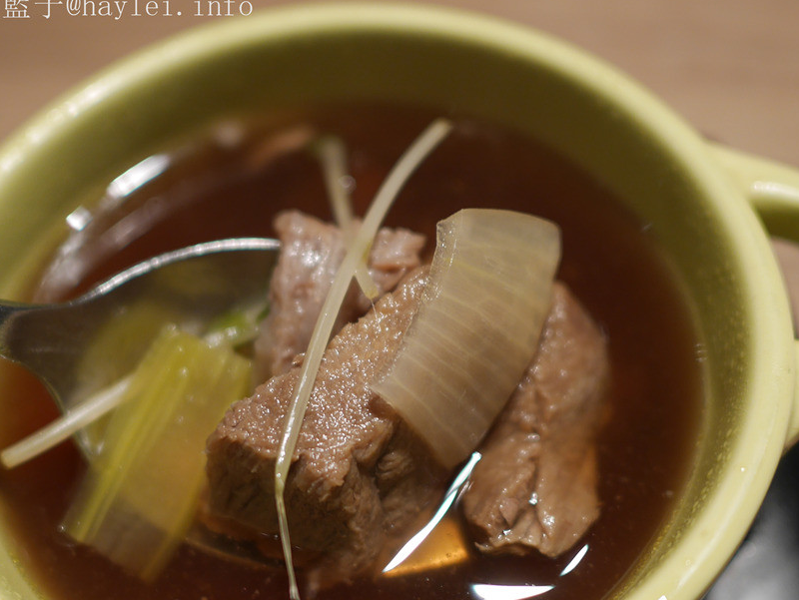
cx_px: 373
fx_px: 1039
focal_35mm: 45
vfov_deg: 32.1
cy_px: 379
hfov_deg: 42.0
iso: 250
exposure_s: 1/60
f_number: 1.7
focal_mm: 15
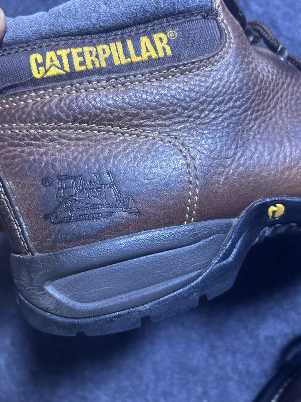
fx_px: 301
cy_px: 201
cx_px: 150
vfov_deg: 67.3
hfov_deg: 53.1
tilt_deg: -66.2
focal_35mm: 26
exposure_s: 1/50
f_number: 1.5
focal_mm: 5.7
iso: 400
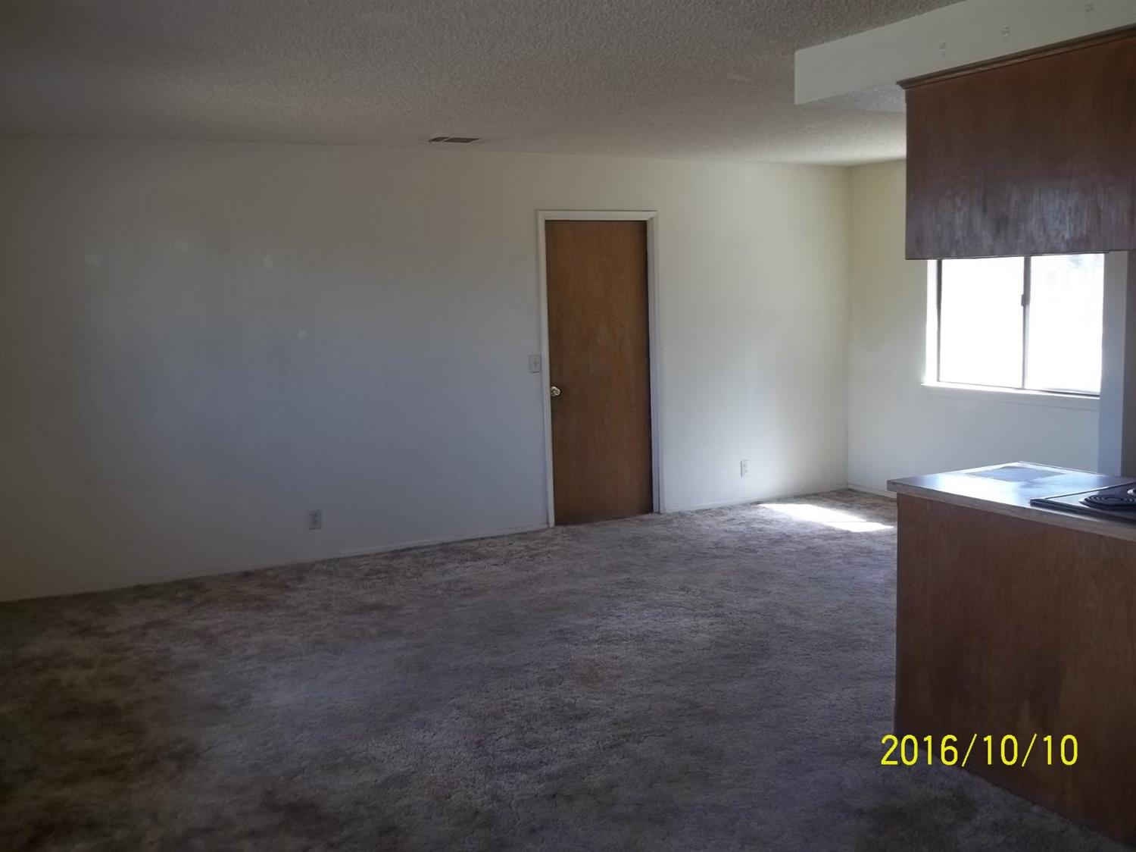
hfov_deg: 56.8
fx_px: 1050
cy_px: 426
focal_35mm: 32
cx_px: 568
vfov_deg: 44.1
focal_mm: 5.7
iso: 64
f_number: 2.9
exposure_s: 1/50
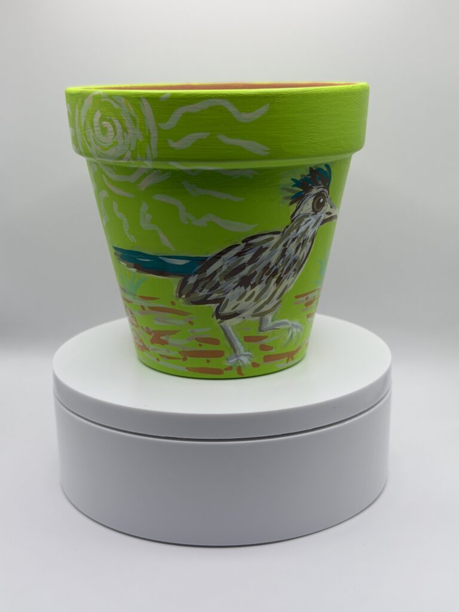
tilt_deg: -15.3
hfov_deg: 30.3
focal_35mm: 48
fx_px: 849
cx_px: 230
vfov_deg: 39.7
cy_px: 306
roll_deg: -0.3
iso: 64
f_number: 1.78
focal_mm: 6.76
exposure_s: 1/875
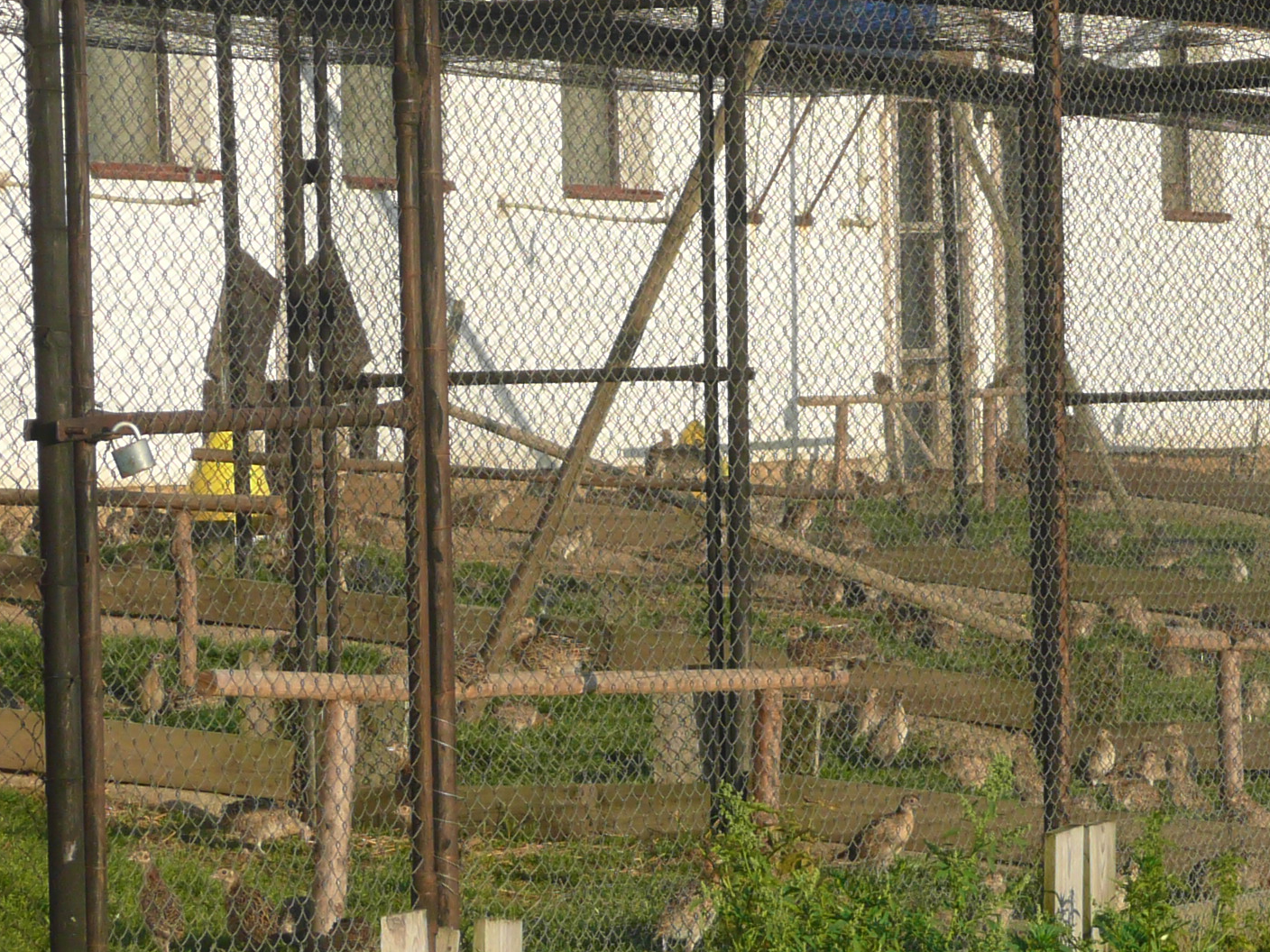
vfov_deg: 7.7
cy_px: 405
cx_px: 852
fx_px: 7044
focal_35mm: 192
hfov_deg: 10.3
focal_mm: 15.7
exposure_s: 1/320
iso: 100
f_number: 4.7
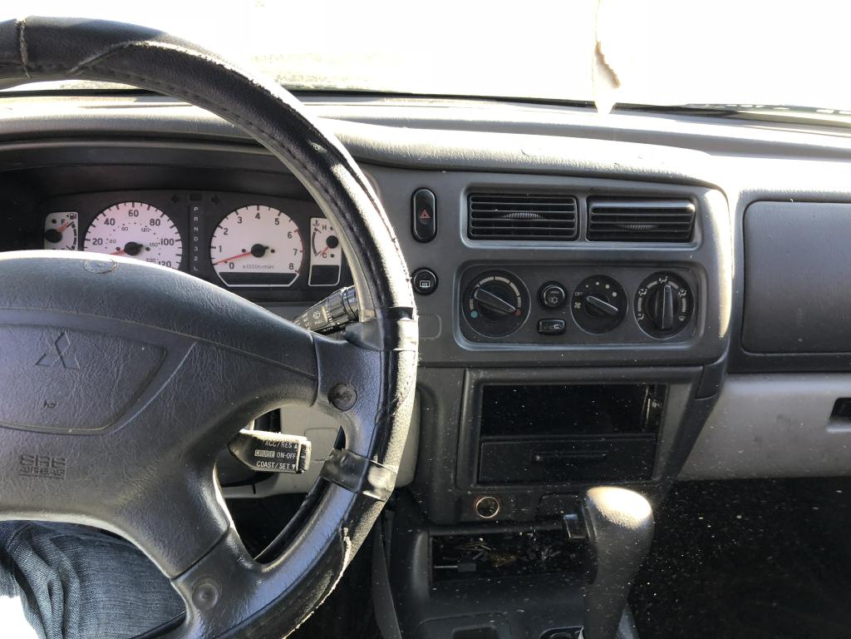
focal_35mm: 29
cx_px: 426
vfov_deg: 48.2
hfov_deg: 61.7
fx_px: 713
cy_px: 320
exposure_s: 1/40
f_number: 1.8
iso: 25
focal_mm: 3.99
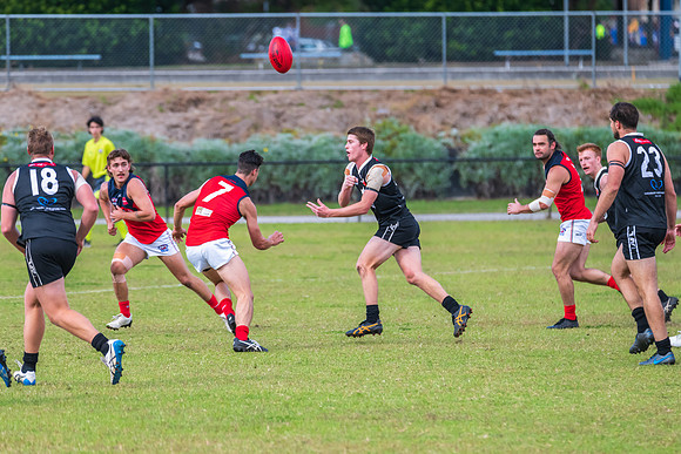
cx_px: 352
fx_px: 7605
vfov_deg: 3.4
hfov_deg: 5.1
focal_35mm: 402
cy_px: 240
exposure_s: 1/1600
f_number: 7.1
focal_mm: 380
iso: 1250
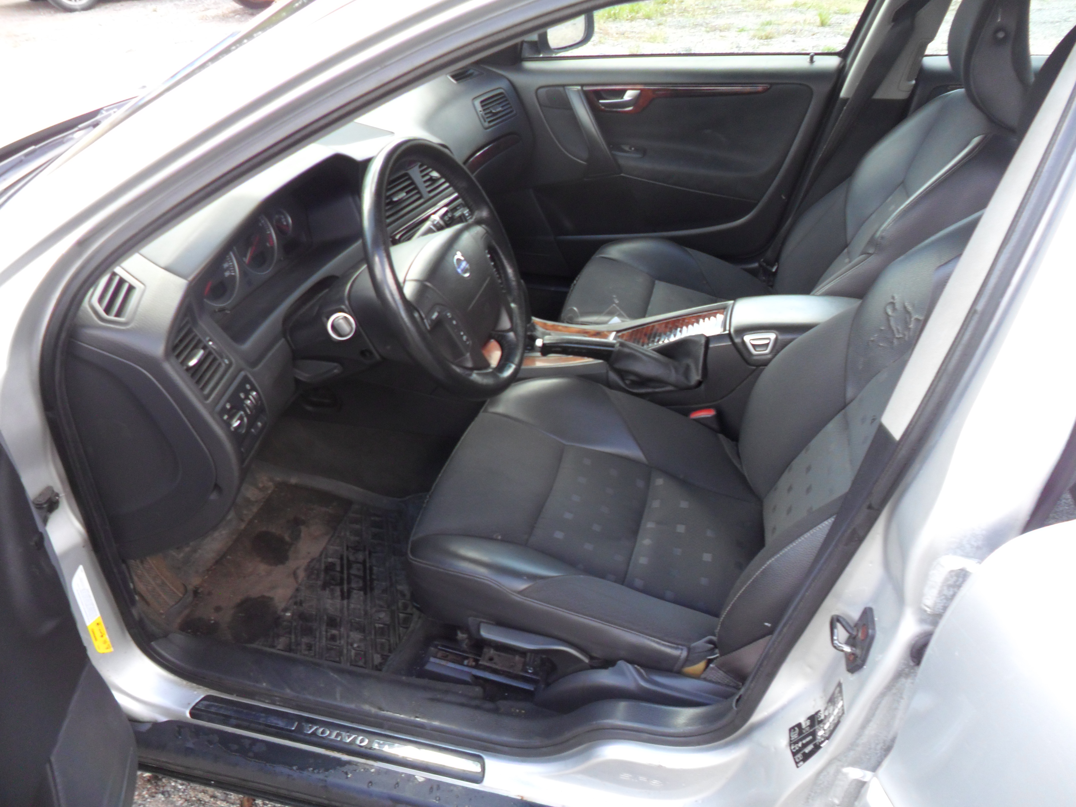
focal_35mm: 27
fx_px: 839
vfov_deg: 51.4
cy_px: 404
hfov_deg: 65.3
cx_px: 538
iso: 80
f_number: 3.5
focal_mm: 4.9
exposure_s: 1/45
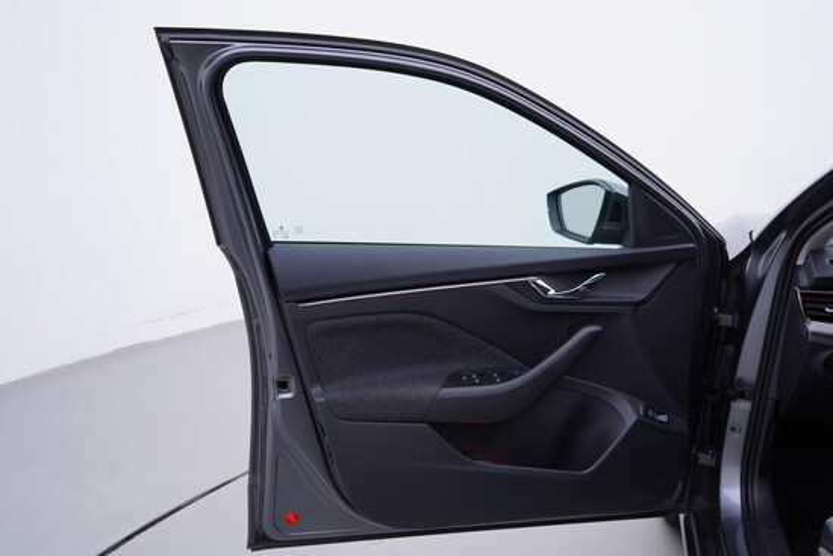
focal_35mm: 36
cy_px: 278
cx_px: 416
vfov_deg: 36.9
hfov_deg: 53.1
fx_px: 833
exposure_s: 1/60
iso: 125
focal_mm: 24
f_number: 3.5
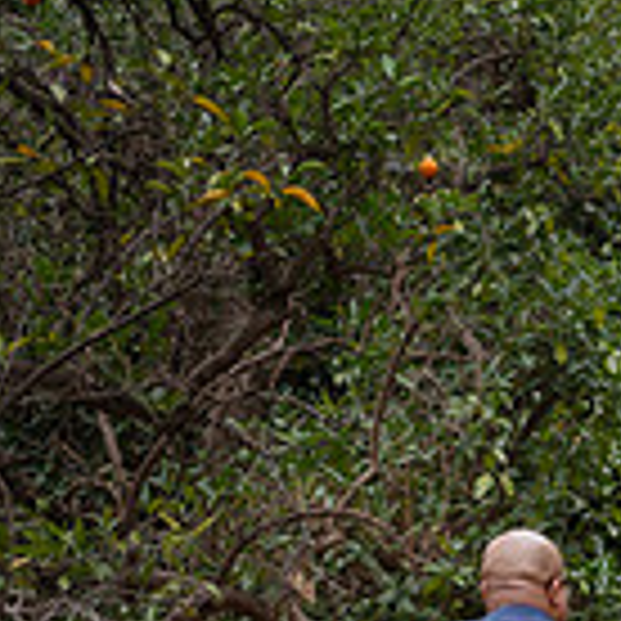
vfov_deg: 12.0
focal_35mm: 143
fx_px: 2902
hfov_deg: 11.9
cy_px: 702
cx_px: 778
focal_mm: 40
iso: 100
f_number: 2
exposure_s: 1/80
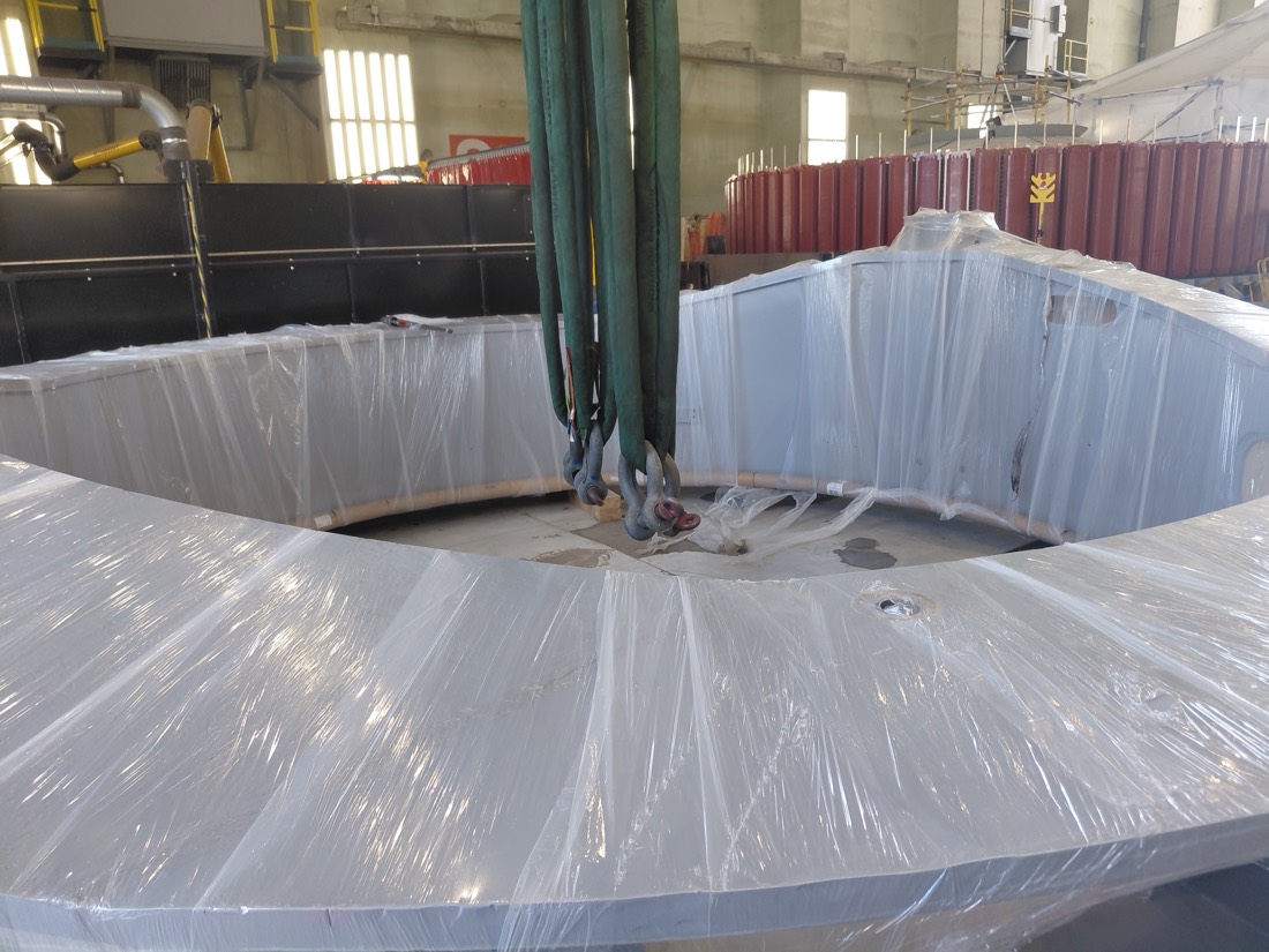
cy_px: 476
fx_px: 916
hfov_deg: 69.4
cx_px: 634
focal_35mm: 25
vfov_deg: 54.9
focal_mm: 4.69
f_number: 1.8
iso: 50
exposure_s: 1/125
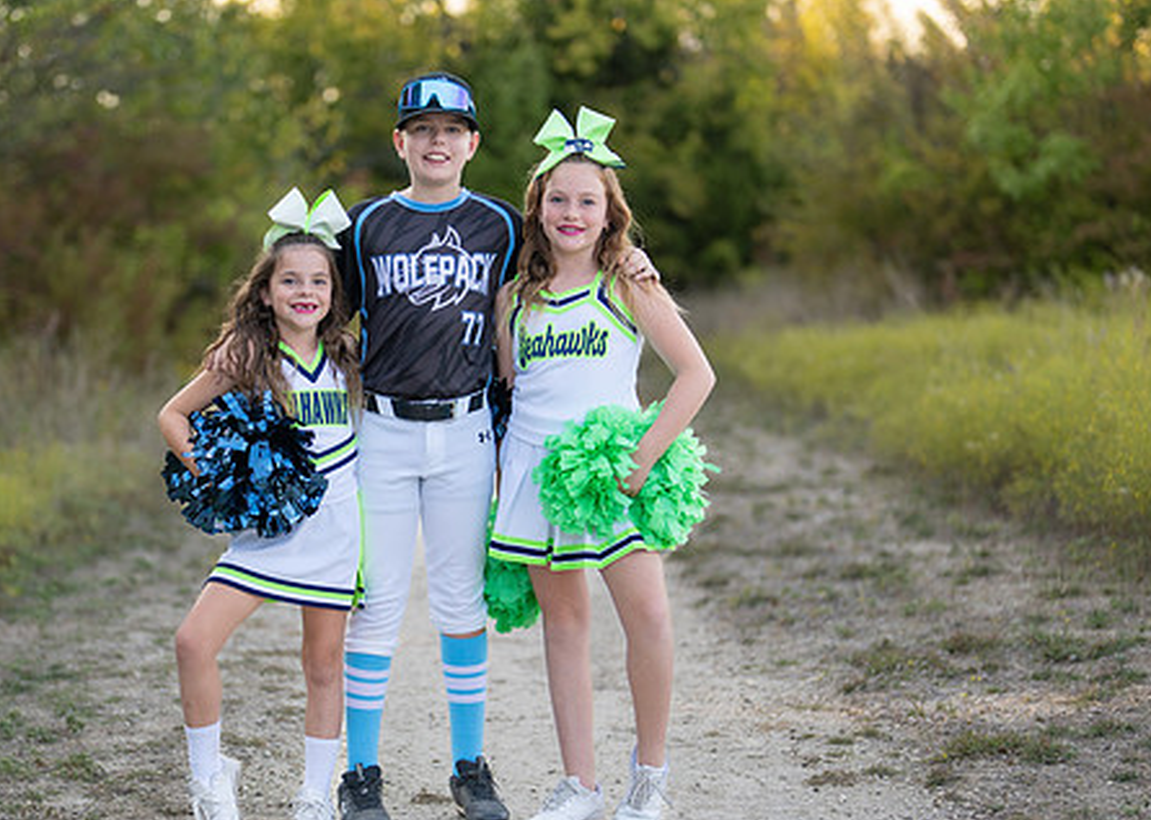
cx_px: 445
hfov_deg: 26.7
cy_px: 492
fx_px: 2417
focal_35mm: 74
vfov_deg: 19.2
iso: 100
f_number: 1.2
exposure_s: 1/1250
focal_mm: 50
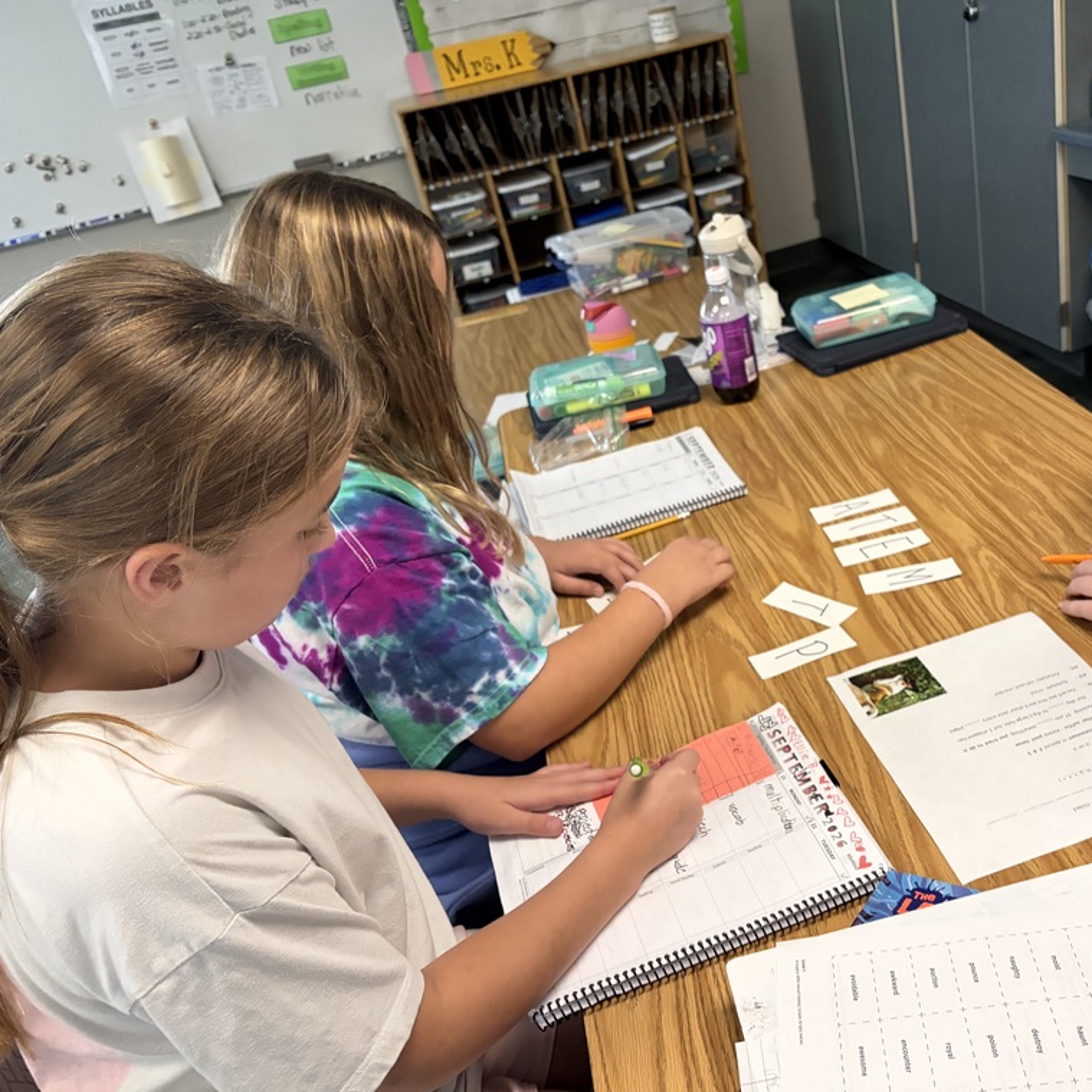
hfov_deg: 51.6
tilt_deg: -29.6
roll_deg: +12.6
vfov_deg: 52.5
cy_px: 550
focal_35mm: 31
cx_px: 727
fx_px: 1106
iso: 500
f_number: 1.6
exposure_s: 1/60
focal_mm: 5.96
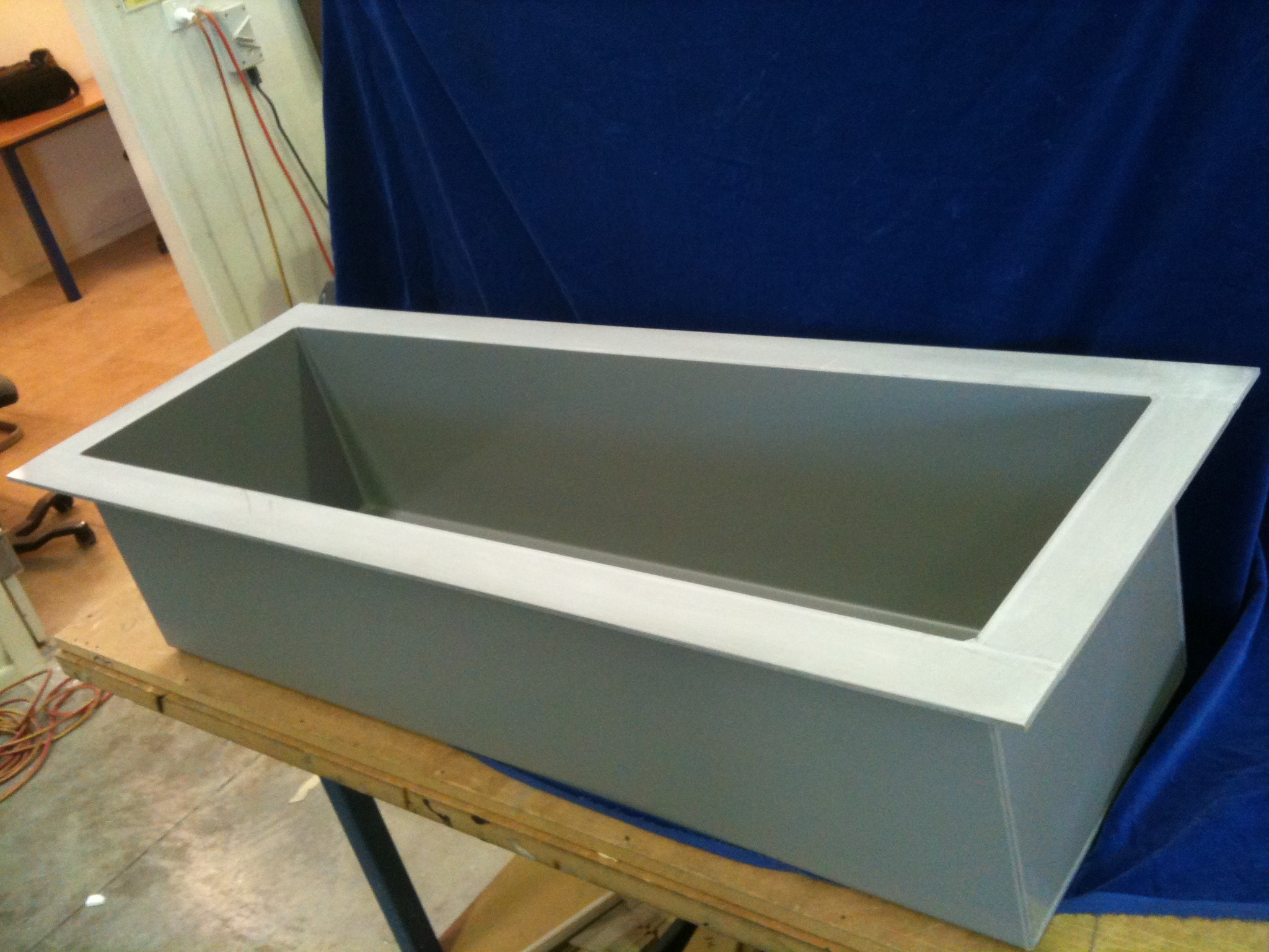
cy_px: 476
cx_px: 634
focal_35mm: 35
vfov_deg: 40.7
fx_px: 1283
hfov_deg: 52.6
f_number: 2.8
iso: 200
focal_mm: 3.85
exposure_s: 1/17
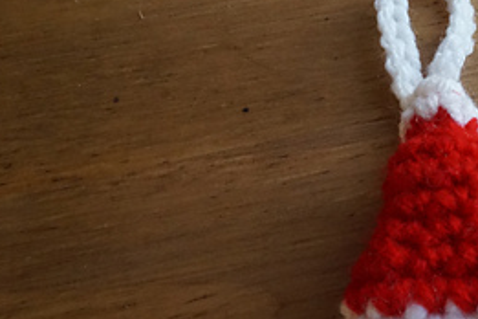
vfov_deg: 29.2
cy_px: 175
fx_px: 611
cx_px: 445
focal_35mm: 46
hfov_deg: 39.2
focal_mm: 16
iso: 3200
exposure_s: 1/125
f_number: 22
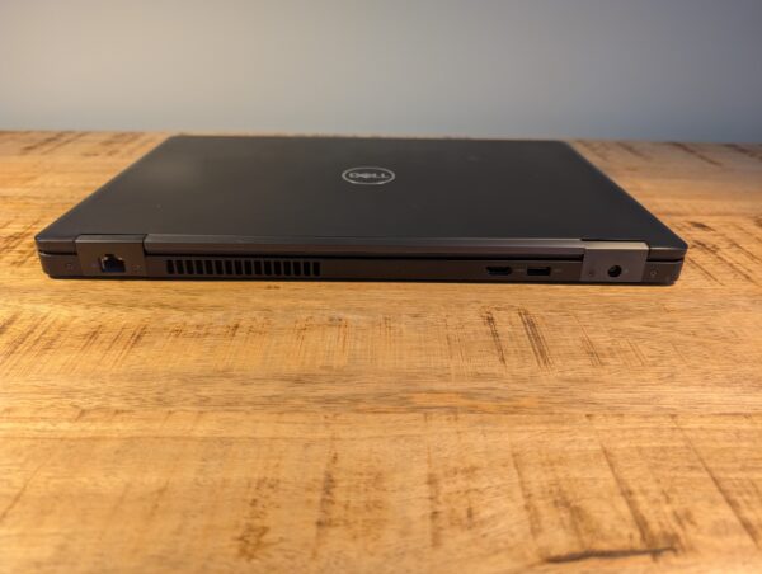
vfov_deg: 57.0
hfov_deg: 71.5
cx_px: 381
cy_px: 287
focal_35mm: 24
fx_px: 529
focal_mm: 6.9
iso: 89
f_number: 1.68
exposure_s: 1/50
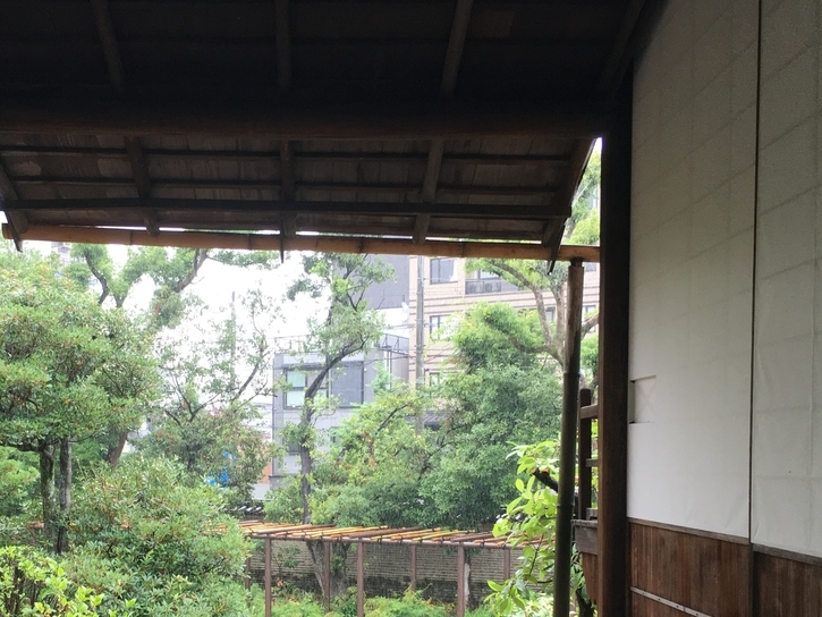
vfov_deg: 29.7
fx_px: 1140
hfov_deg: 39.4
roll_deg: -0.3
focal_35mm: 48
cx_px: 312
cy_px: 473
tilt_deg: +0.8
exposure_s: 1/120
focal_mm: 4.15
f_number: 2.2
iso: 40
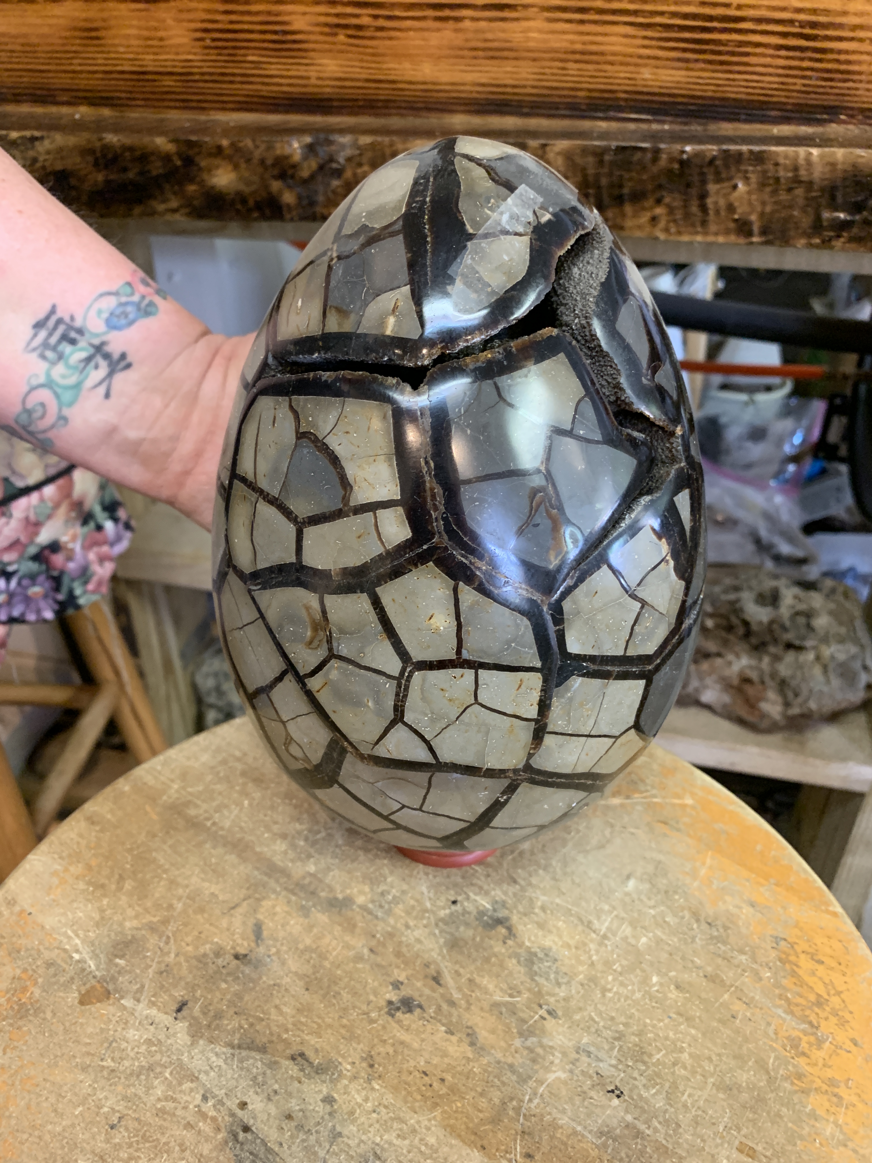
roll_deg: -1.4
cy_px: 582
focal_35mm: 26
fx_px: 873
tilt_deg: -34.0
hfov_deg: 53.1
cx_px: 436
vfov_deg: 67.3
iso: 320
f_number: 1.8
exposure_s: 1/60
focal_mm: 4.25
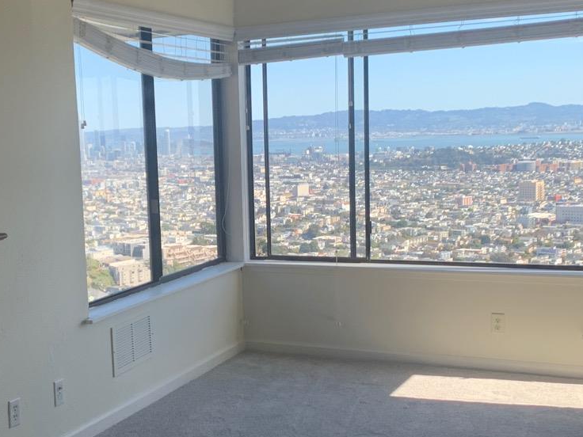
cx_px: 180
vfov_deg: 27.5
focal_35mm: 53
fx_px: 893
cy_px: 242
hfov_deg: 35.7
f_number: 1.8
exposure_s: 1/616
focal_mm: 4.25
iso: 25
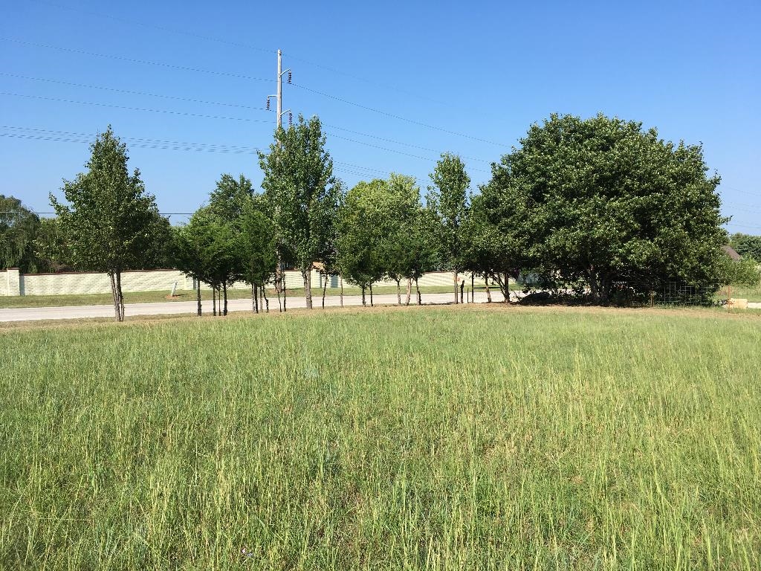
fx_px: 638
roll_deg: -1.0
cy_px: 286
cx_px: 380
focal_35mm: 29
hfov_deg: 61.7
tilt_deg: -5.2
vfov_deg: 48.2
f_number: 2.2
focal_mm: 4.15
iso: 25
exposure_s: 1/1374
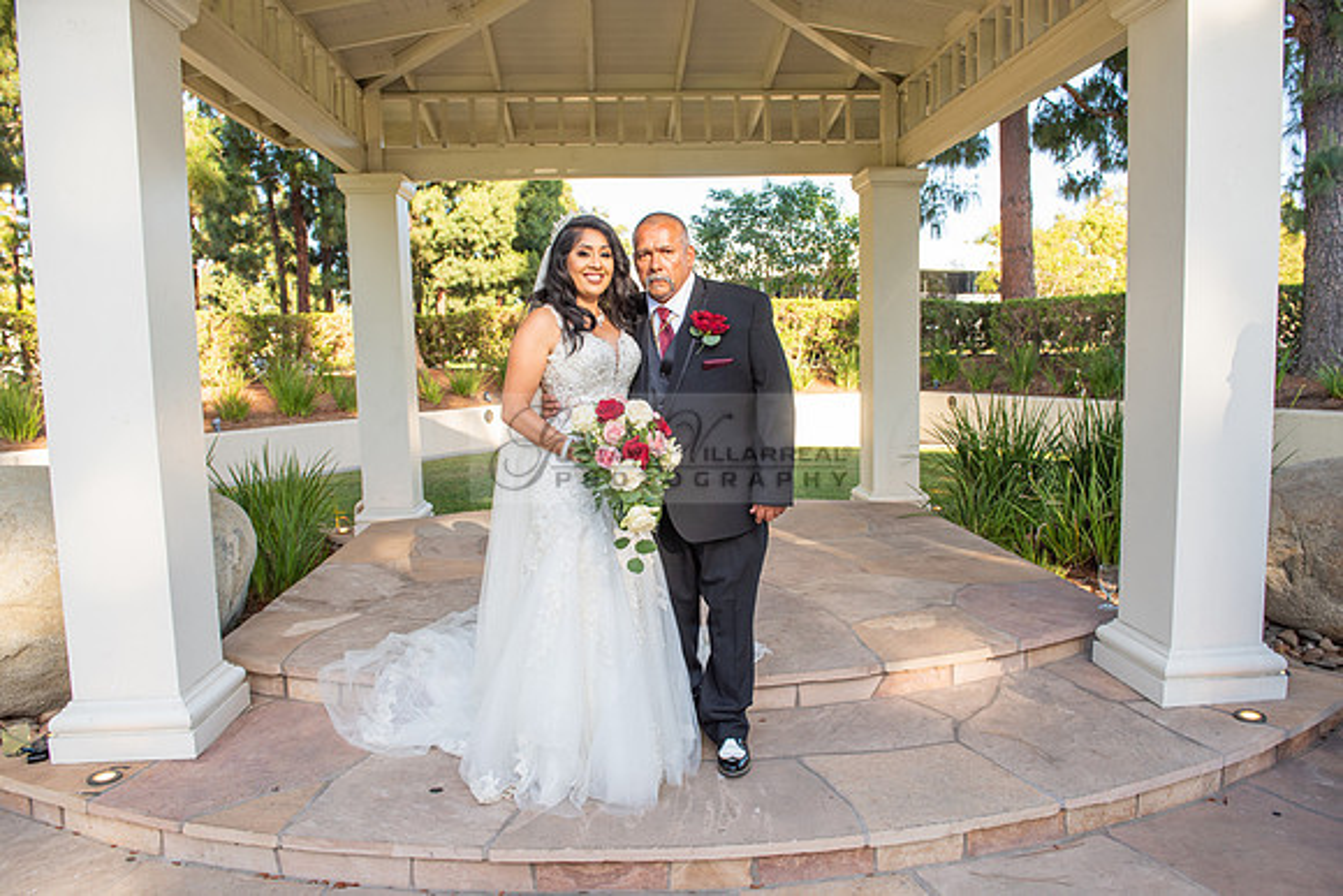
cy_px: 448
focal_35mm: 24
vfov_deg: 53.2
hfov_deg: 73.7
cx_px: 672
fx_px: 896
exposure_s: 1/160
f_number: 5.6
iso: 200
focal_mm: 24
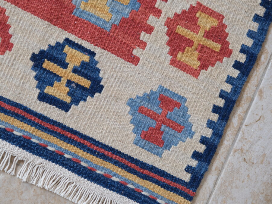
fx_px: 1030
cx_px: 125
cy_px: 102
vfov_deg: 11.3
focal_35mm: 131
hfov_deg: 15.0
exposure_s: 1/60
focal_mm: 80
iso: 500
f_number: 4.5
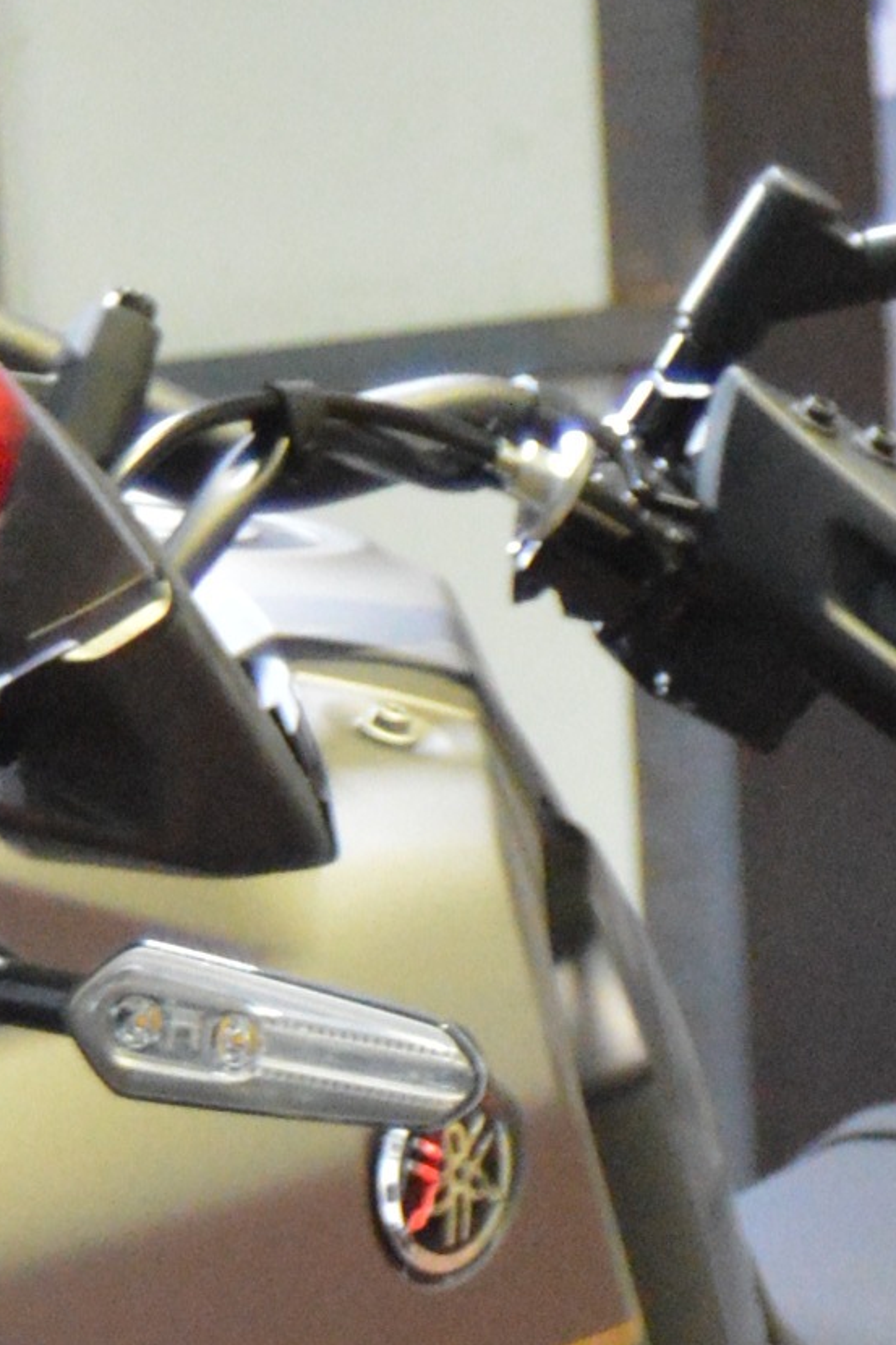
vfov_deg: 7.9
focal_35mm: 253
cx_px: -41
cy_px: 2437
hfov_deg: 5.4
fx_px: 9438
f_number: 4.2
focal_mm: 31
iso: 3200
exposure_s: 1/60
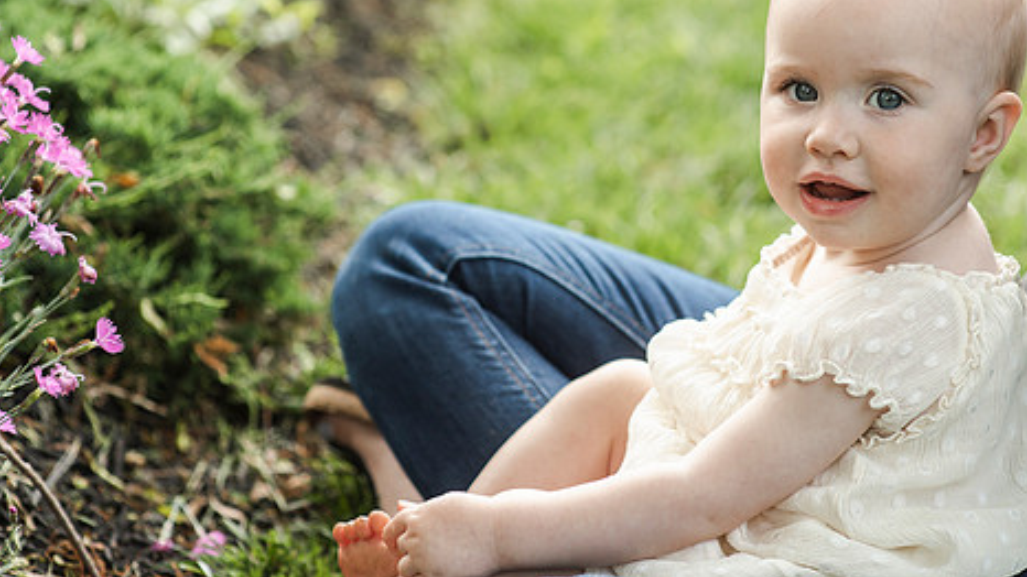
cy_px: 181
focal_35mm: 115
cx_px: 617
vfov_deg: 10.5
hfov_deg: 18.6
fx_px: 3131
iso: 800
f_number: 3.5
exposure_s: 1/1600
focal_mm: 85
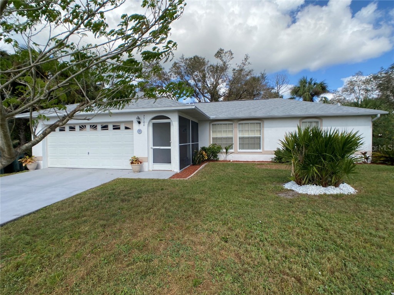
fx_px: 296
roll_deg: +0.7
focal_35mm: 26
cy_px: 148
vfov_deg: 53.1
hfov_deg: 67.3
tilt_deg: -1.6
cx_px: 197
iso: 32
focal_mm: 4.25
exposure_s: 1/2141
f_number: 1.8
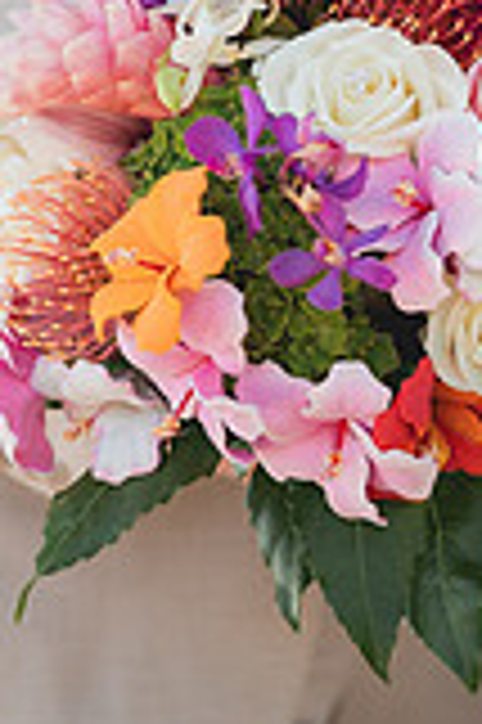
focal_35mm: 140
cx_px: 306
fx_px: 2818
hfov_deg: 9.8
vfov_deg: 14.1
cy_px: -216
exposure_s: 1/800
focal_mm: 50
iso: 125
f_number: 1.4
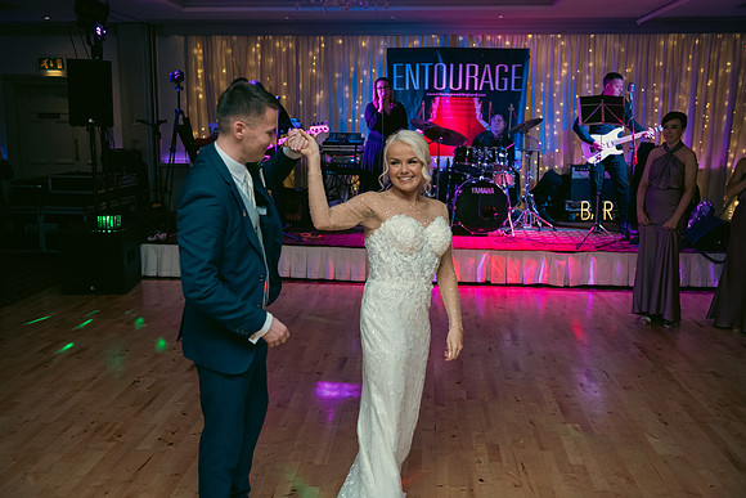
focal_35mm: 35
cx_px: 373
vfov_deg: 37.5
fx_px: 734
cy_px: 249
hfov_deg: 53.9
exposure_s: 1/160
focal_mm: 35
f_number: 3.5
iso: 800
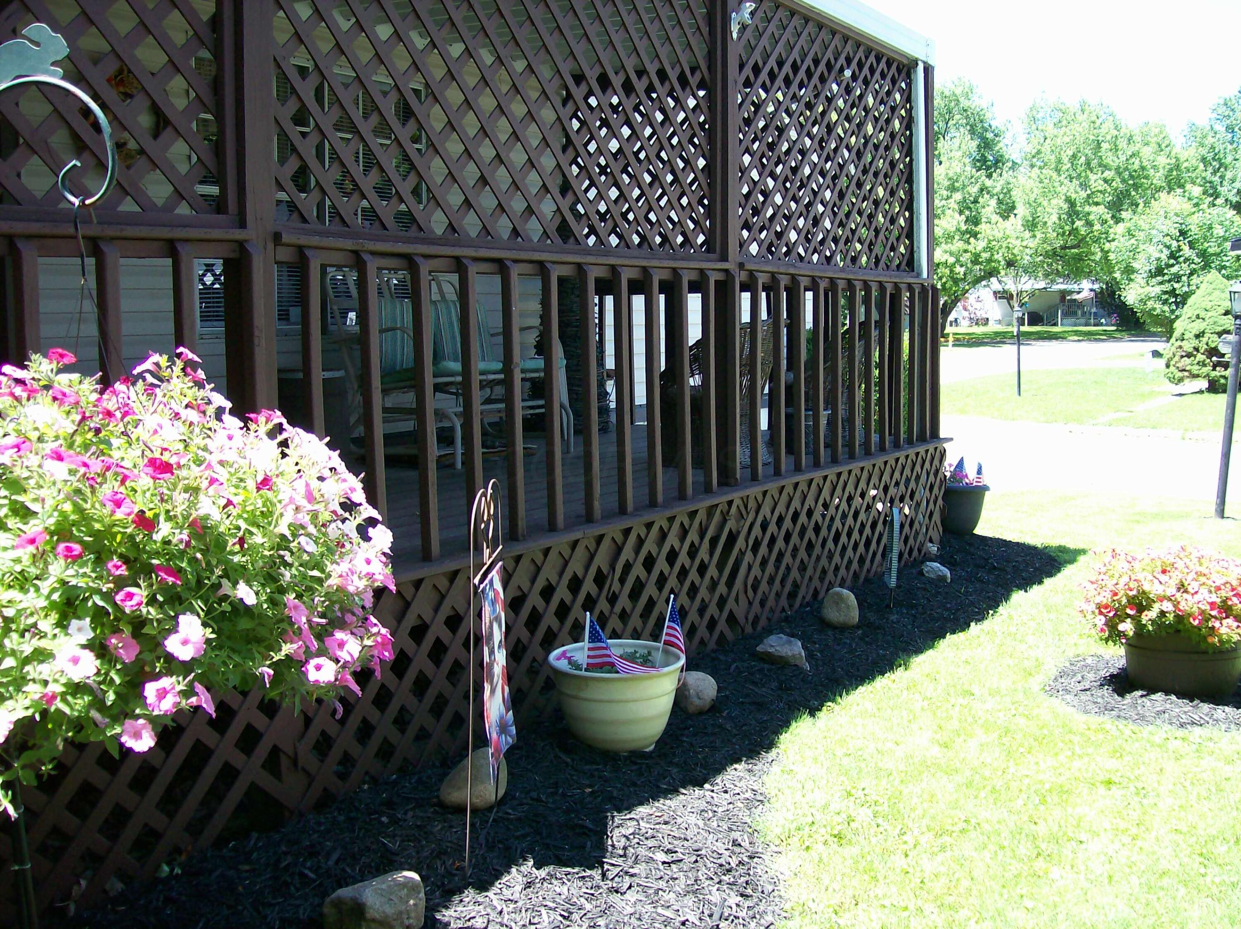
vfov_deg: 39.6
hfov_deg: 51.4
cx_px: 620
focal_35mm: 36
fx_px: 1290
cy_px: 464
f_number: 2.7
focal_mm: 6
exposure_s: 1/216
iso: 80
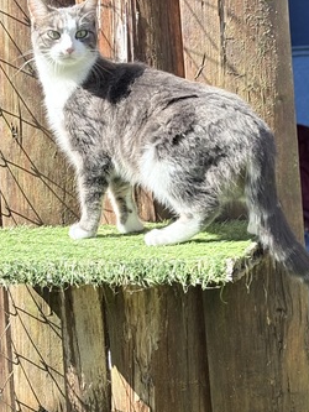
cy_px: 152
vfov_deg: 25.9
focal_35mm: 75
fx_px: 892
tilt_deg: -7.2
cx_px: 161
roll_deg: +4.2
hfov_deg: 19.7
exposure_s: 1/485
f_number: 1.6
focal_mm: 5.96
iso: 50
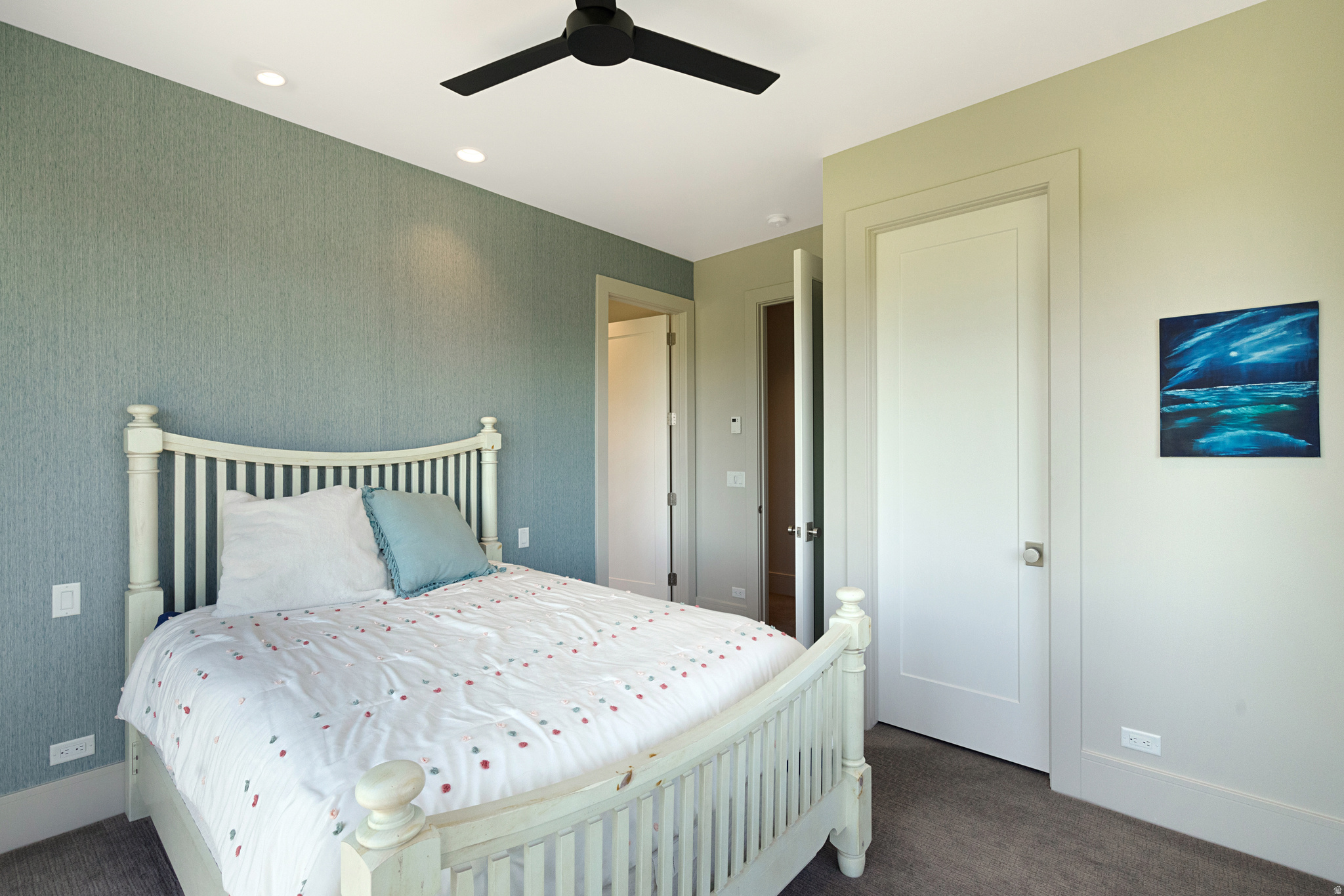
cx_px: 672
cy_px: 448
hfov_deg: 96.7
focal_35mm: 16
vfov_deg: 73.8
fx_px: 597
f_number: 9
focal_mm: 16
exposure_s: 1/80
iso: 1250
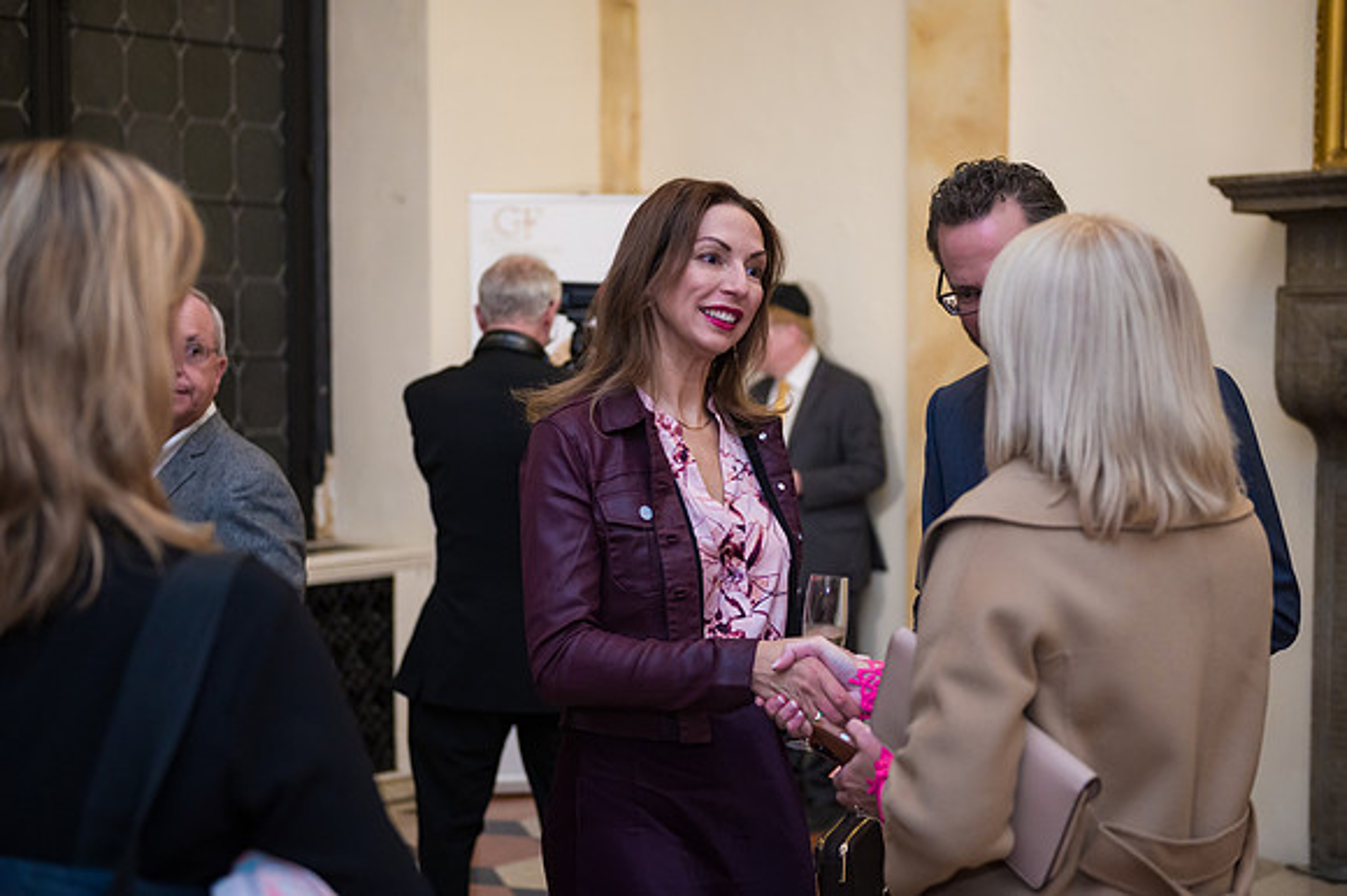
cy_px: 448
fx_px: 1972
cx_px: 674
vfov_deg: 25.6
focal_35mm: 53
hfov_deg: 37.7
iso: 1600
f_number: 3.2
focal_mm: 52
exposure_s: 1/200
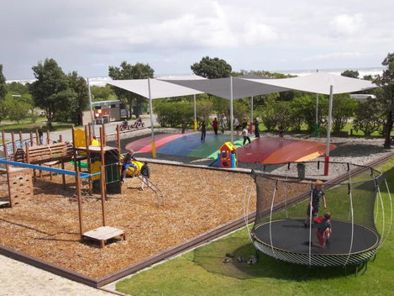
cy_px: 149
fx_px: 501
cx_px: 197
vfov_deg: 32.9
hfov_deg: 42.9
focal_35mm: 44
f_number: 3.6
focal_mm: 8.9
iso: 50
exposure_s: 1/800
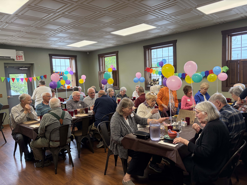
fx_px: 186
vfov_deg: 53.1
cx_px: 124
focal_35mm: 26
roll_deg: +1.9
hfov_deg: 67.3
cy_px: 92
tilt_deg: -6.0
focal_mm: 5.96
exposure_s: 1/120
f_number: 1.6
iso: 160
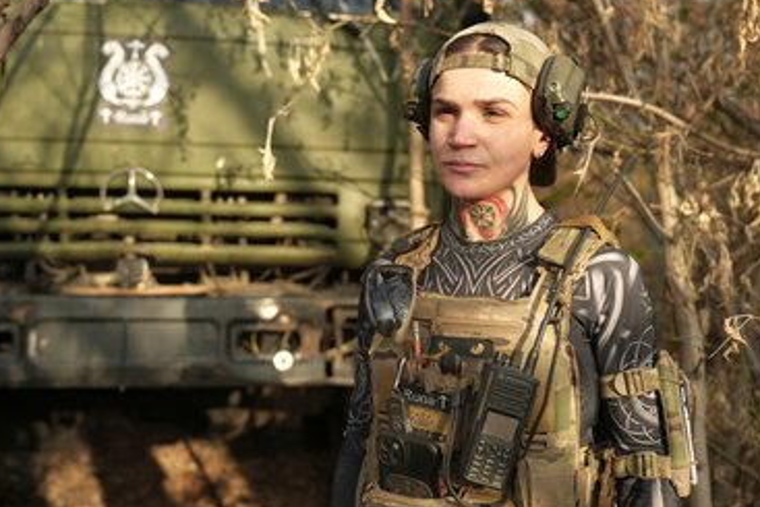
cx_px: 391
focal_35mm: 36
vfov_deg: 36.9
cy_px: 245
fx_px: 760
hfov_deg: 53.1
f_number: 2.8
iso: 125
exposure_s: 1/640
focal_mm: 33
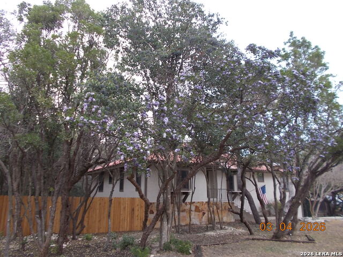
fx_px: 258
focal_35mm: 26
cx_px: 172
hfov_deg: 67.3
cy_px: 128
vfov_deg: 53.1
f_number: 3.2
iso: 80
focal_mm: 4.6
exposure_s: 1/50
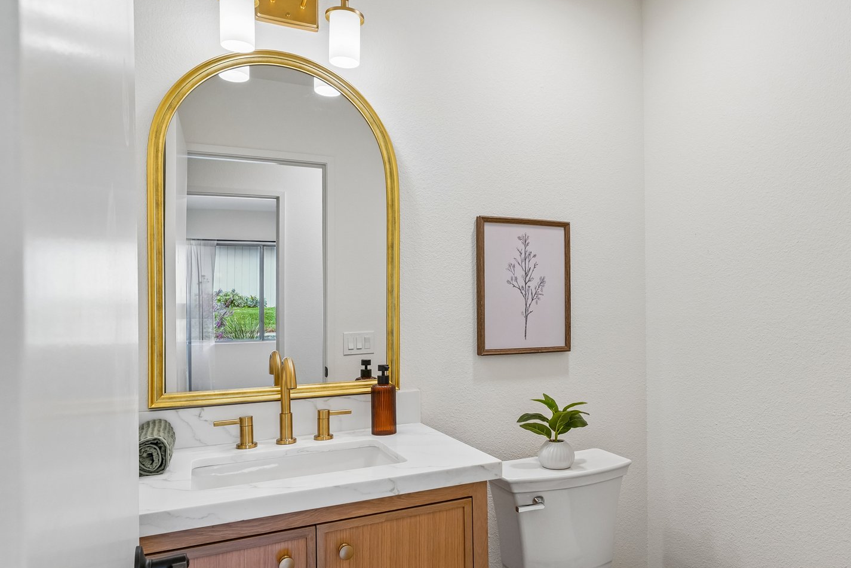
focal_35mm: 23
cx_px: 502
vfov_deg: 55.0
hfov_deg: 75.4
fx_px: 544
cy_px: 314
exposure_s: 1/30
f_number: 8
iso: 400
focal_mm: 16
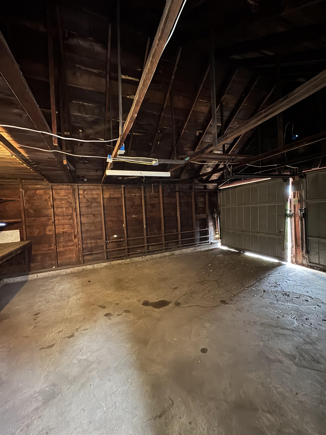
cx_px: 163
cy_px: 218
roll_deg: +4.4
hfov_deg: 85.7
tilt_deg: -3.0
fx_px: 176
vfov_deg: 102.1
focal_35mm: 14
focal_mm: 2.22
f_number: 2.2
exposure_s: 1/9
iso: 800
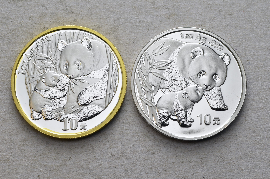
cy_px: 90
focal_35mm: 72
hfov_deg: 28.1
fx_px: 539
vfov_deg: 18.8
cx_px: 135
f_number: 14
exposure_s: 1/250
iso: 400
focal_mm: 48
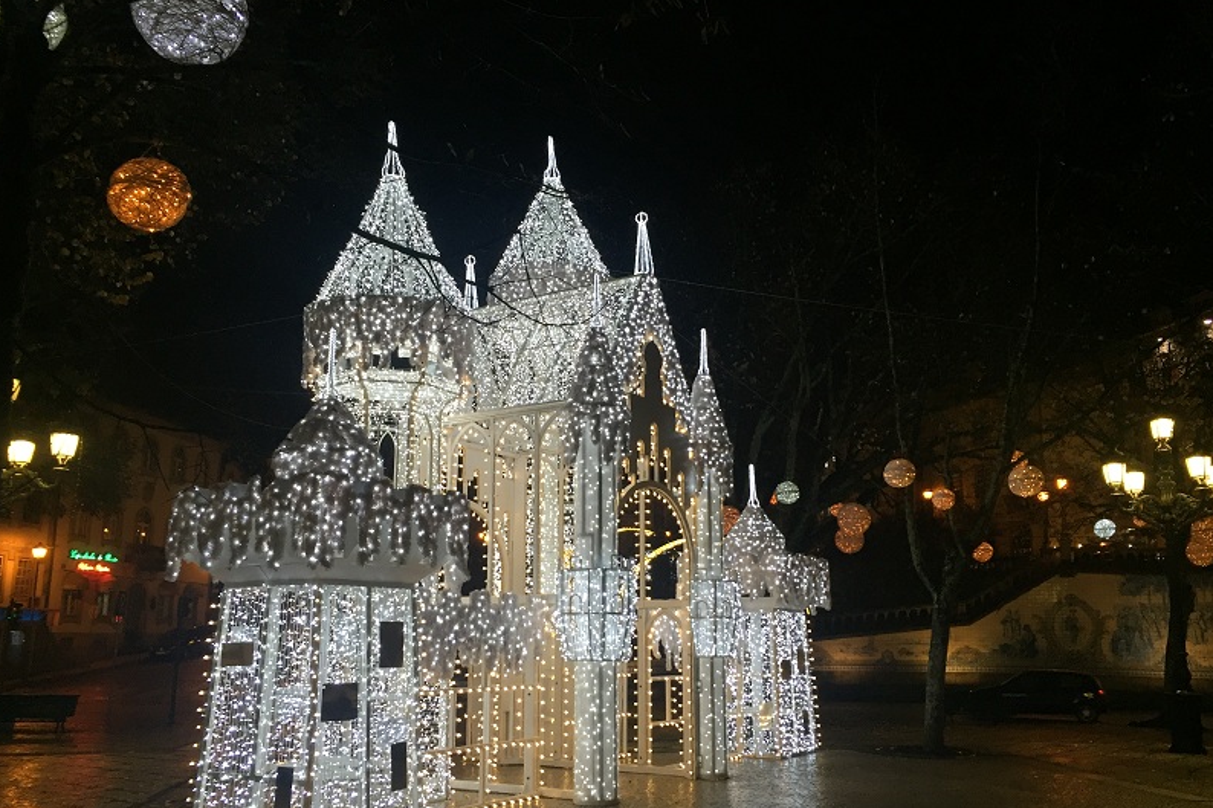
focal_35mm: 31
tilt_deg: +9.0
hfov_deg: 60.3
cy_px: 452
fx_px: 1044
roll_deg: -1.0
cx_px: 602
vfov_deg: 42.2
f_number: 2.2
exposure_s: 1/33
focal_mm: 4.15
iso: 50
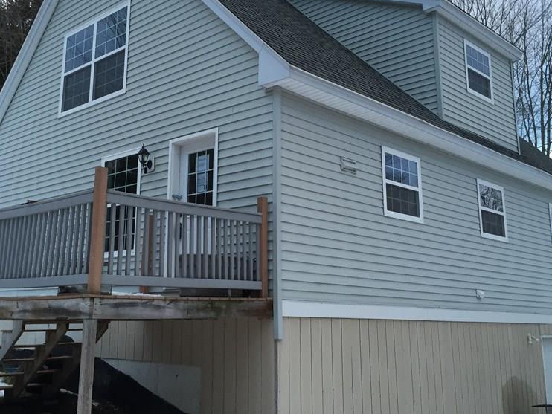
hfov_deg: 46.6
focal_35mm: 40
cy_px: 167
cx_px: 232
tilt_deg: +15.4
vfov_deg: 35.9
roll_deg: -0.4
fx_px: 638
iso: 32
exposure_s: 1/30
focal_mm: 4.15
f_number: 2.2
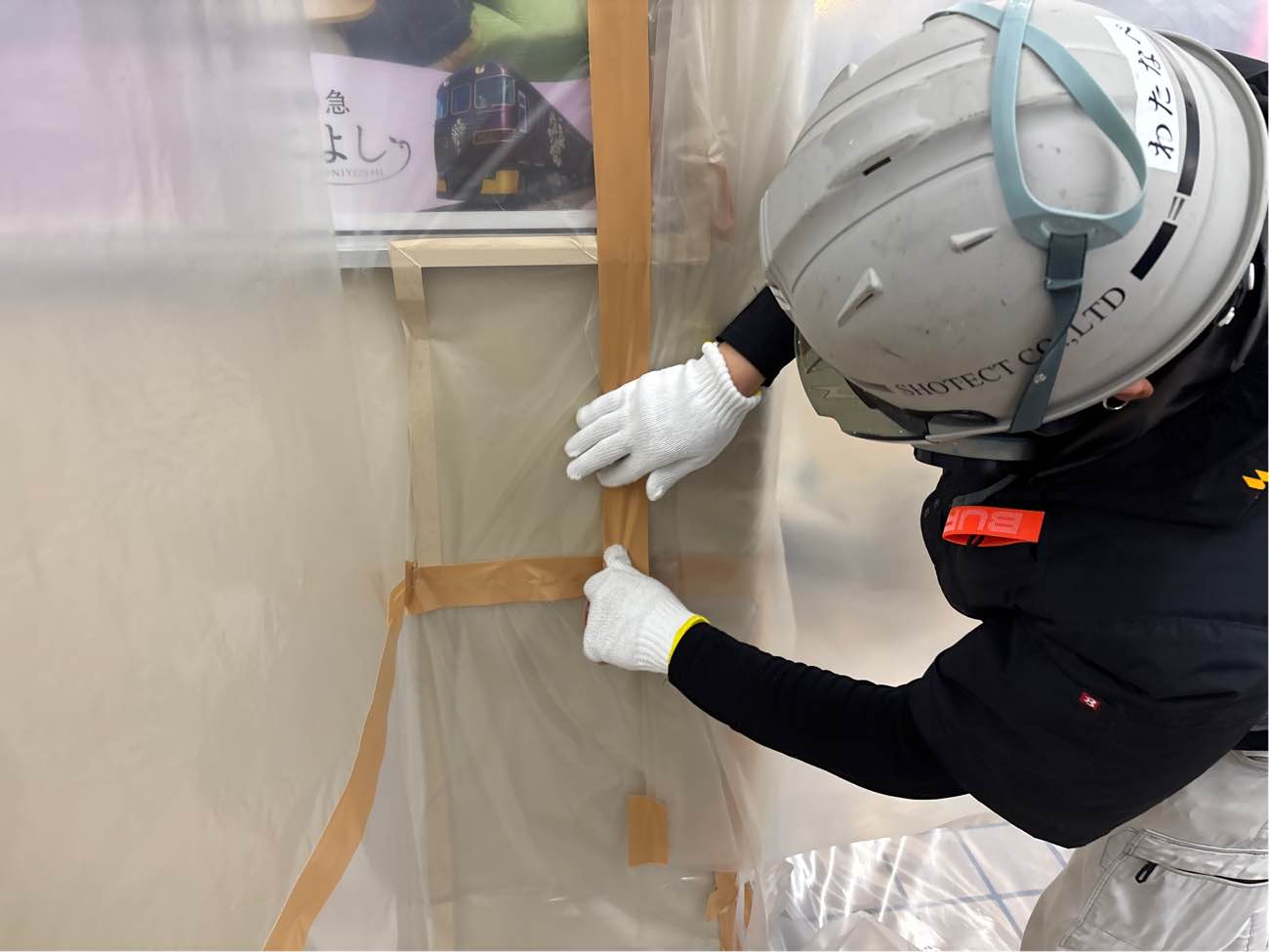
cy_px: 476
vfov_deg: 53.1
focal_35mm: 26
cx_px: 634
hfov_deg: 67.3
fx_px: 953
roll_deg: -1.1
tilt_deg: -24.8
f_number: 1.6
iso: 160
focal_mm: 5.96
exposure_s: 1/60
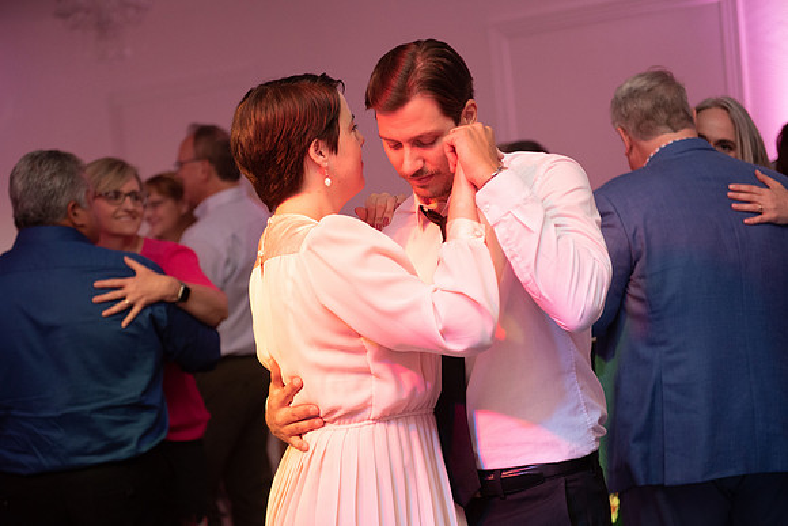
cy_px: 263
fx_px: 1533
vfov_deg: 19.5
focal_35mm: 70
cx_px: 394
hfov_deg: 28.8
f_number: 3.2
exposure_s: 1/160
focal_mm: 70
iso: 2500
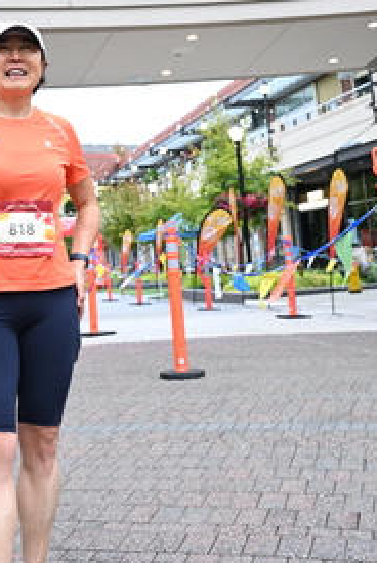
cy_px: 121
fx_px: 862
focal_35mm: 55
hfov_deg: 24.0
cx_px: 36
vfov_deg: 35.2
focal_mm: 27.5
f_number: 4
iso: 3200
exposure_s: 1/500
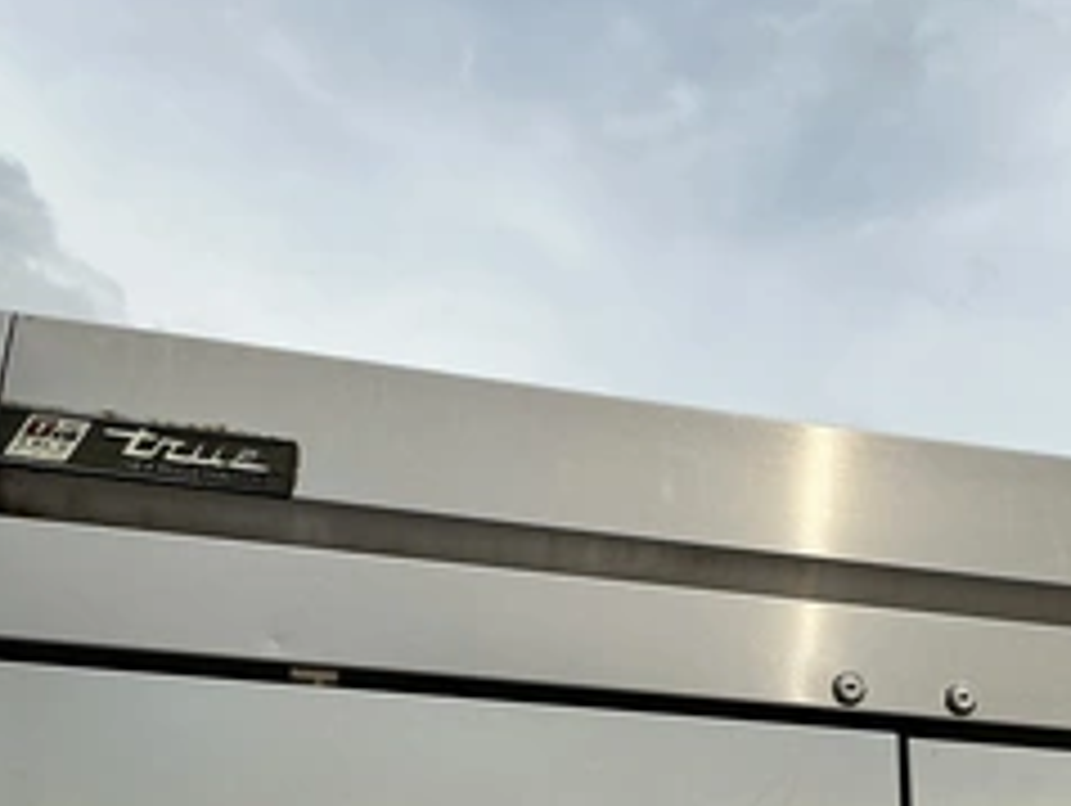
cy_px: 657
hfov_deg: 39.7
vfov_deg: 30.1
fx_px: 1456
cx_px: 747
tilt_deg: +21.3
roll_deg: -0.7
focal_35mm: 47
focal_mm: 3
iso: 25
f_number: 1.8
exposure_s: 1/2959
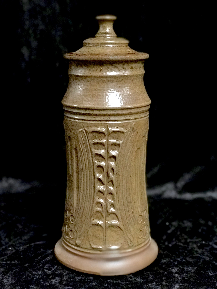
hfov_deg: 25.7
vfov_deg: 33.8
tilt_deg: -13.2
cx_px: 108
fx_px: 476
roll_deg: +0.8
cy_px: 144
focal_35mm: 57
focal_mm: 6.6
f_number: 2.8
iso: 1250
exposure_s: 1/60
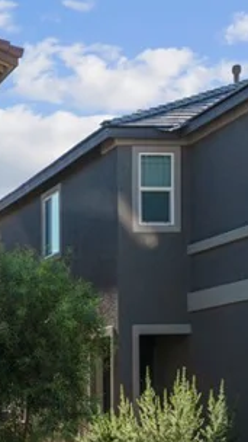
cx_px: -300
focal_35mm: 113
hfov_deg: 9.7
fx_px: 1321
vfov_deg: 18.7
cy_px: 363
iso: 100
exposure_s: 1/250
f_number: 9
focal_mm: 32
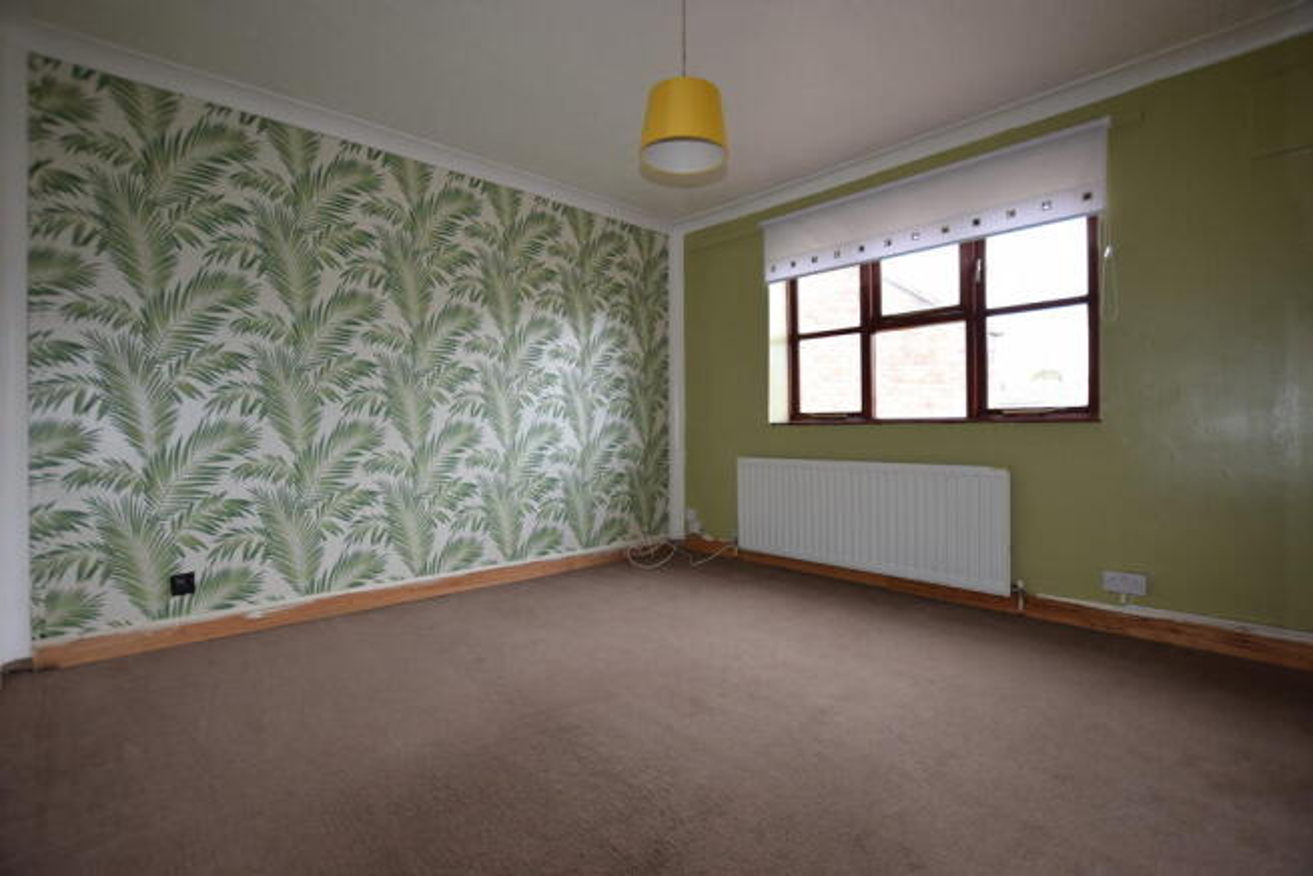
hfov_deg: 100.4
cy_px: 438
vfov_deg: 77.4
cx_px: 656
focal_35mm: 15
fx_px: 547
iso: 400
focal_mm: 10
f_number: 4
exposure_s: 1/125
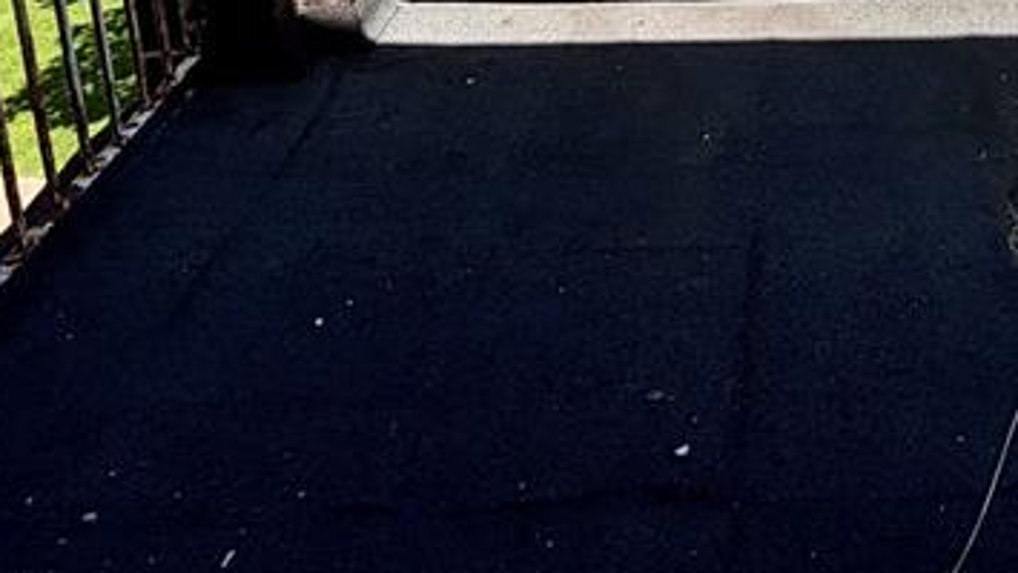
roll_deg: +0.5
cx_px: 880
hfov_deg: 43.1
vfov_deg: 21.8
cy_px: -324
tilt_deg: -14.1
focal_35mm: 44
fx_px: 1188
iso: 40
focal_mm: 2.22
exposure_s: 1/770
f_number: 2.2
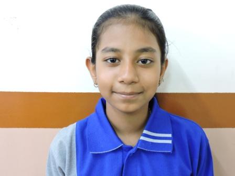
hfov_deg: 52.6
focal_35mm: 35
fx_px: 238
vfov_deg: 40.7
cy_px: 88
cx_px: 118
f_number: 3.3
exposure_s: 1/13
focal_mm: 6.2
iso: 640
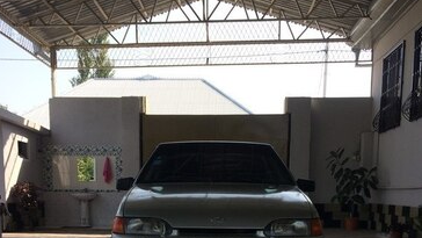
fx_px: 481
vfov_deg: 25.9
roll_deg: +0.4
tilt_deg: -9.8
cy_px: 253
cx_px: 208
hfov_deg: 47.3
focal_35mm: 43
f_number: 2.2
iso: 32
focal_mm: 4.15
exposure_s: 1/1001
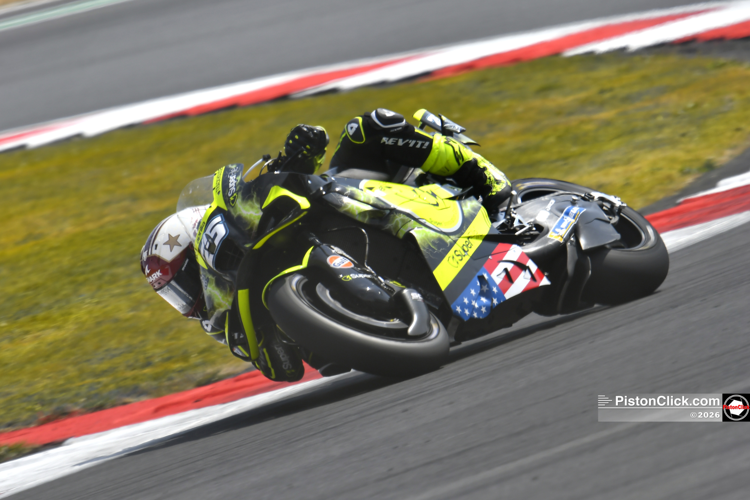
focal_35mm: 630
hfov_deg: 3.3
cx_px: 375
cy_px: 250
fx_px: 13123
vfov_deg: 2.2
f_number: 7.1
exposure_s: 1/640
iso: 100
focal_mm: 420
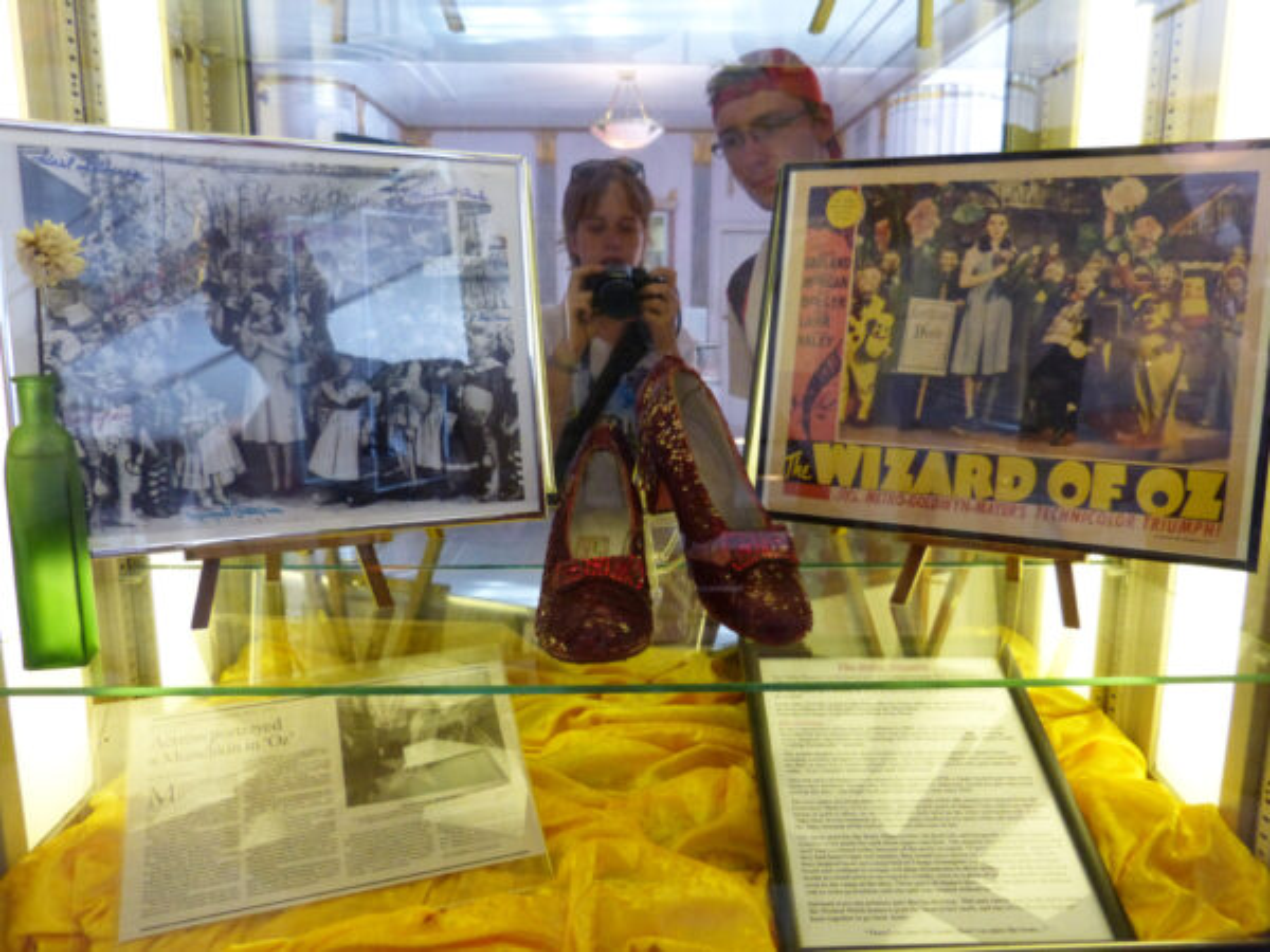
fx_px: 954
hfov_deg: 67.3
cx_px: 635
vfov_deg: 53.1
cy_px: 476
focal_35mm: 26
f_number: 2.8
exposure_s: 1/60
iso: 320
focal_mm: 4.5
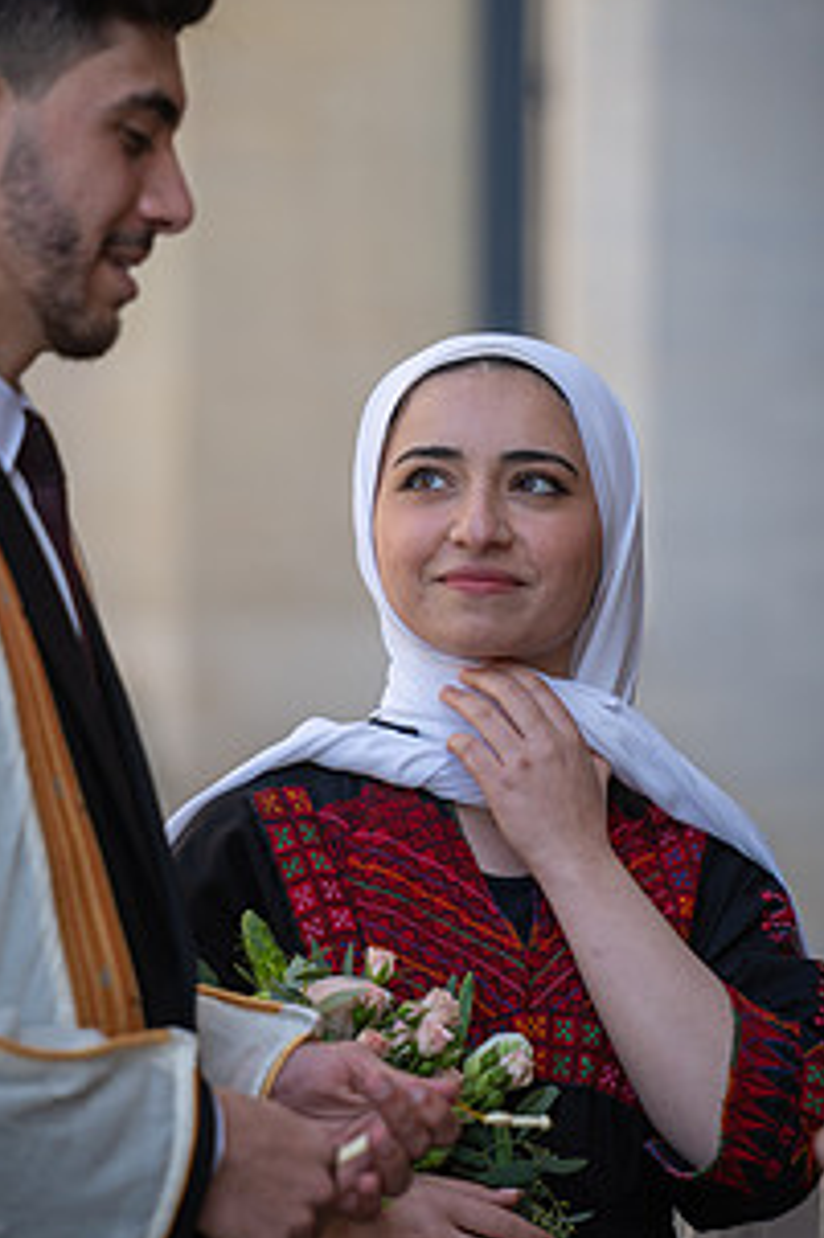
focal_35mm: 276
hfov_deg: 5.0
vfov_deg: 7.5
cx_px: 373
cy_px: 574
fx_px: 9486
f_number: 2.8
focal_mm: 185
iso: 100
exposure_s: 1/800
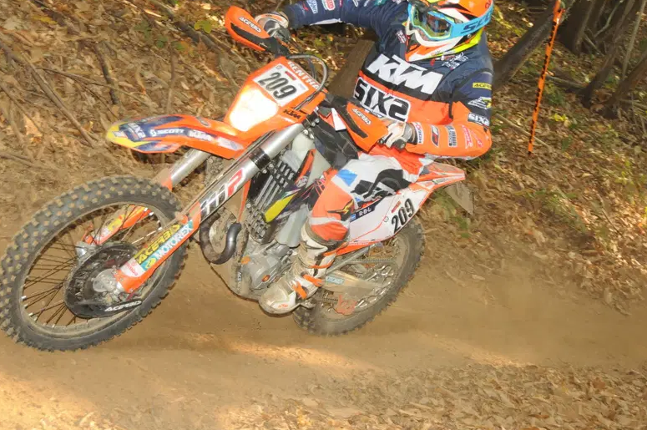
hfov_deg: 31.0
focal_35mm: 65
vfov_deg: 20.8
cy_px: 126
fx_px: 1167
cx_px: 335
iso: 800
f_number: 4
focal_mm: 28
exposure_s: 1/250
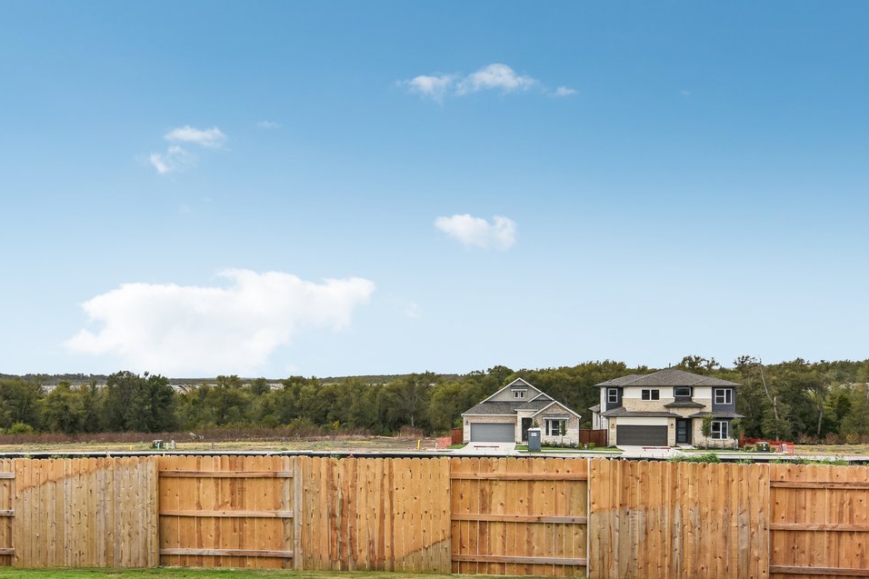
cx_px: 295
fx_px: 724
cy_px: 396
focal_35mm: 30
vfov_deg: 42.9
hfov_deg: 60.6
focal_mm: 14
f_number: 8
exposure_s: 1/320
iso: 100
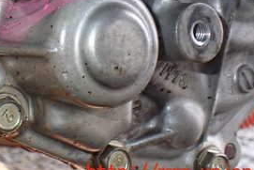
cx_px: 17
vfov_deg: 18.8
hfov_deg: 27.9
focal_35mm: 69
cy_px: -26
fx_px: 487
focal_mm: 5.4
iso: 320
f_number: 6.3
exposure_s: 1/30
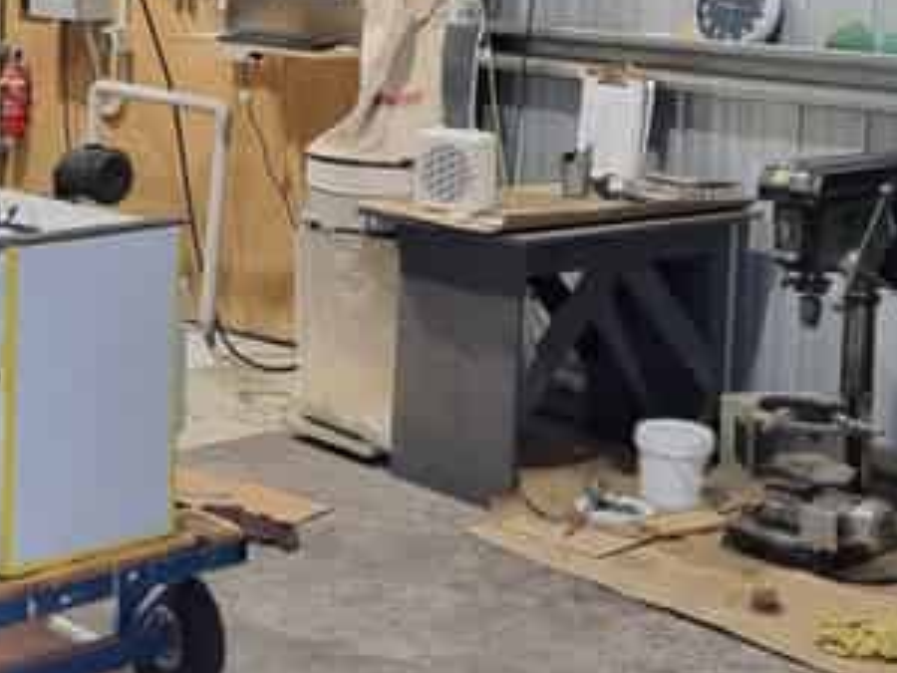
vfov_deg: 24.7
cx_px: 147
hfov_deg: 32.6
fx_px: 1477
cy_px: 28
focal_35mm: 57
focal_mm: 5.4
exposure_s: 1/100
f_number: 1.8
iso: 100
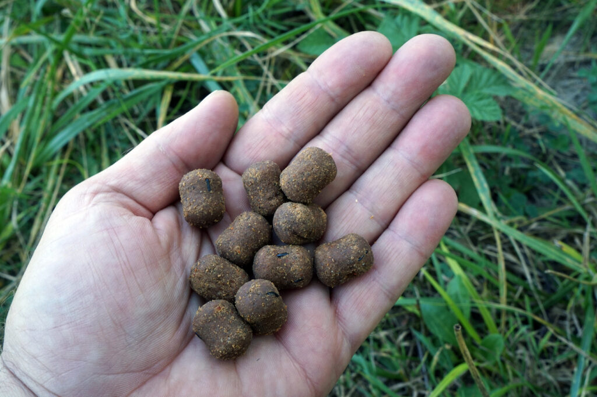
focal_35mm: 39
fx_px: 647
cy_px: 198
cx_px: 298
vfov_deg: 34.2
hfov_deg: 49.6
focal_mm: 26
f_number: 13
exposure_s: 1/30
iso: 320
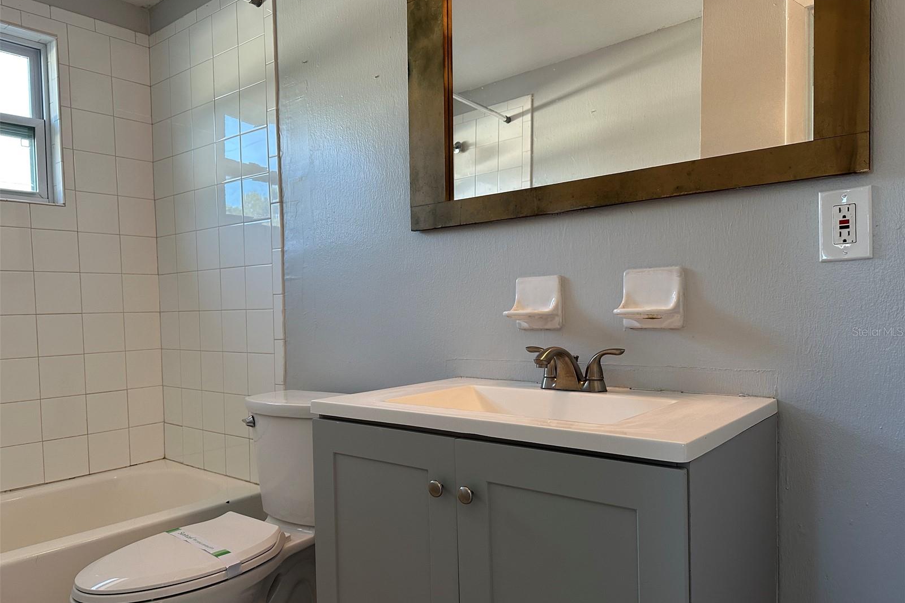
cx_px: 452
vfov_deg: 51.2
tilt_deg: -1.6
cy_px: 331
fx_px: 628
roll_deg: +0.5
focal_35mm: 25
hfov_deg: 71.5
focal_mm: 6.86
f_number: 1.78
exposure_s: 1/120
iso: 160
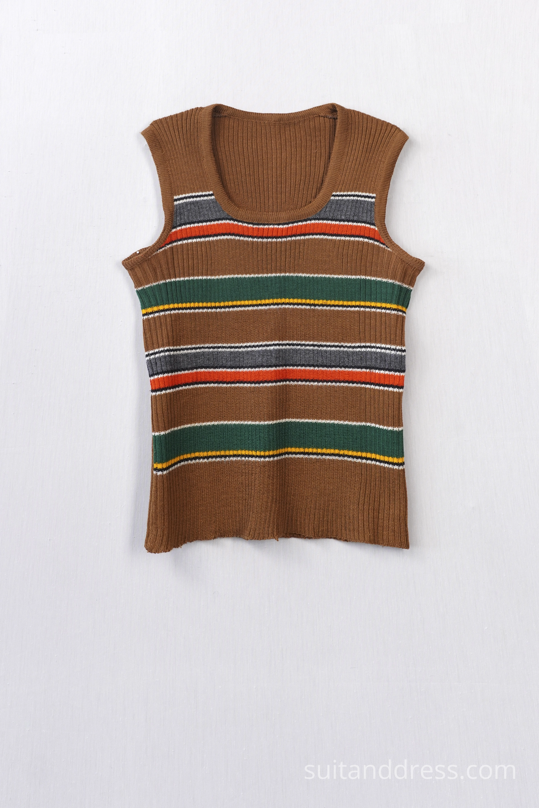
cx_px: 270
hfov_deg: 28.1
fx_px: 1078
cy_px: 404
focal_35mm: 48
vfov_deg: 41.1
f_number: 5.6
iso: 320
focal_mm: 32
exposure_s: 1/60
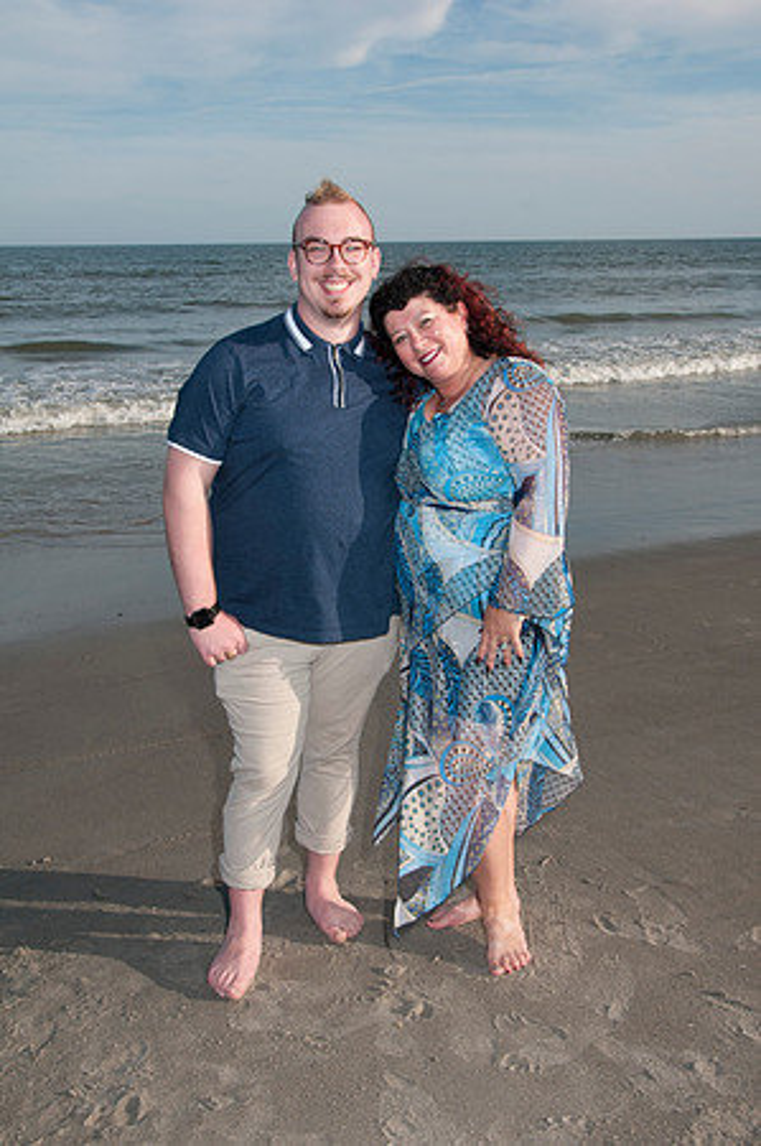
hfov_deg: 35.4
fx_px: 1192
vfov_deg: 51.3
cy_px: 573
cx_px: 380
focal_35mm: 38
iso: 100
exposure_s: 1/250
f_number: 11
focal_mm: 25
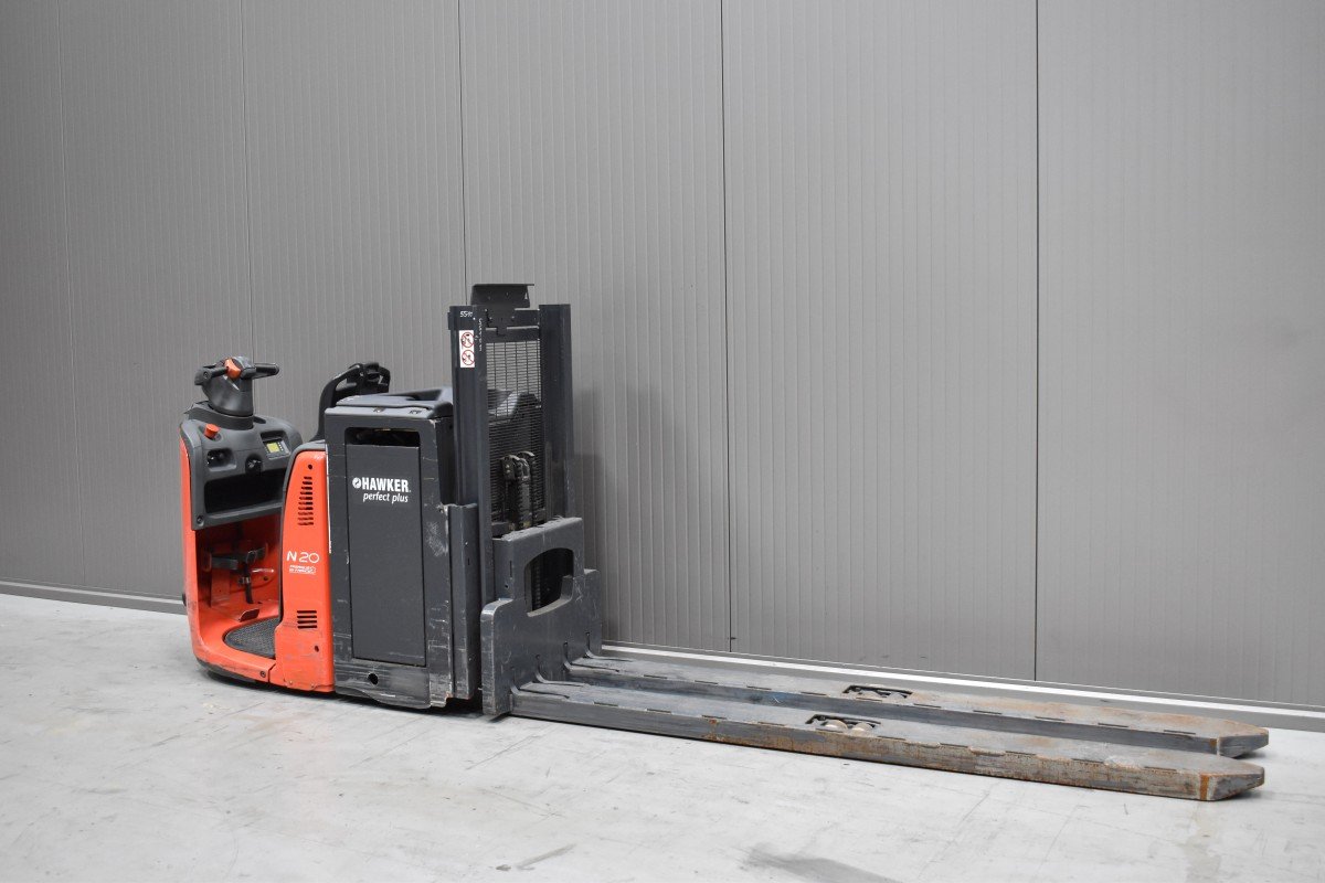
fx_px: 1380
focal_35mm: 38
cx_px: 662
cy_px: 442
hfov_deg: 51.3
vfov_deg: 35.5
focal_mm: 25
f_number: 5
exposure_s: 1/40
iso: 1600
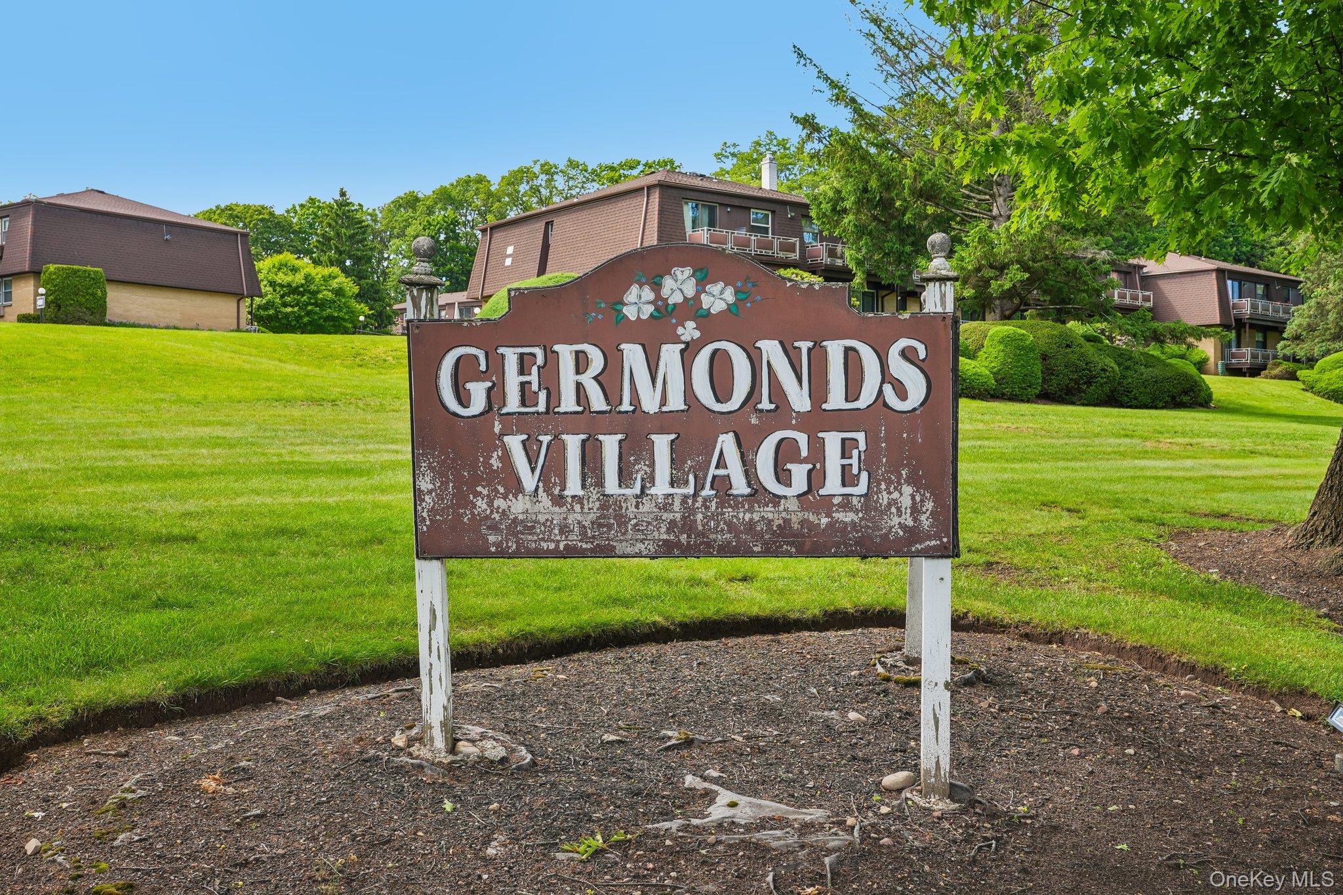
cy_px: 448
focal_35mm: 35
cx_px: 672
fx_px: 1305
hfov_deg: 54.4
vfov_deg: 37.8
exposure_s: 1/60
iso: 100
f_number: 8
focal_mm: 35
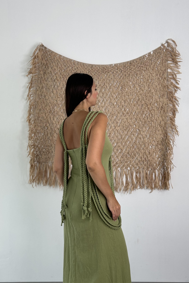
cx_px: 97
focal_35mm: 50
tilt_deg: -3.7
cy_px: 141
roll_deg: -0.2
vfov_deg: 39.6
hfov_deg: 27.0
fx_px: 394
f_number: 1.78
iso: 80
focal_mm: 6.76
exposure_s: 1/100
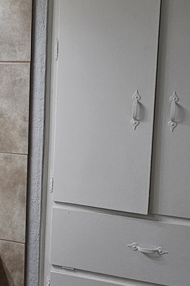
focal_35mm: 48
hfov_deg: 26.8
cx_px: 8
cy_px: 123
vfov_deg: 41.0
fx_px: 381
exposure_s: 1/60
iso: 80
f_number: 2.2
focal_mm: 2.2
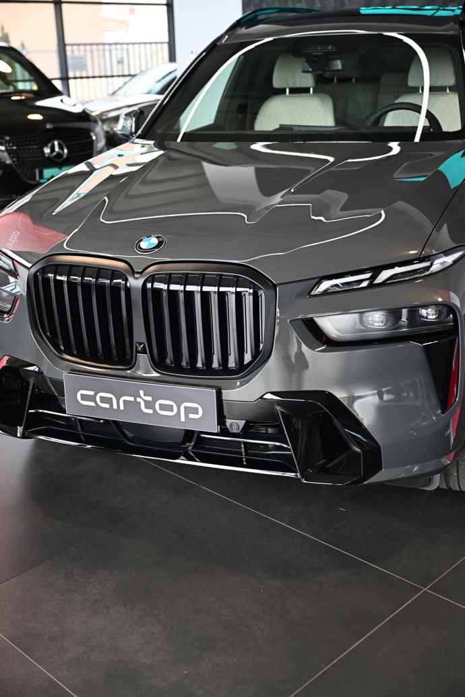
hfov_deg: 31.2
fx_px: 833
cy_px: 348
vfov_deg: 45.4
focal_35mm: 43
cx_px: 232
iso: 800
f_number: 2.8
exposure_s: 1/500
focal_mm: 43
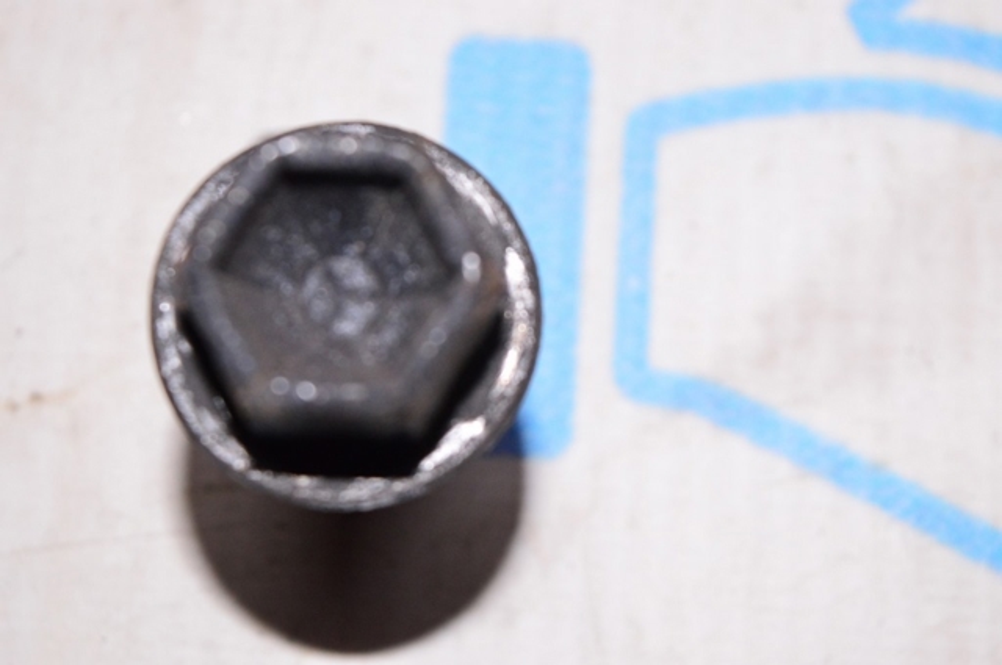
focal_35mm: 78
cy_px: 332
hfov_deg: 26.0
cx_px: 501
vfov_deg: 17.4
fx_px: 2168
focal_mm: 52
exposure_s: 1/200
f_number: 8
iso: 1600
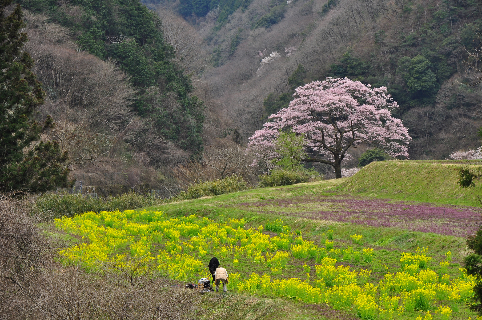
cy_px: 160
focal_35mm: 138
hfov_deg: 14.9
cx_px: 241
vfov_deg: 9.9
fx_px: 1845
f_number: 8
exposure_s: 1/30
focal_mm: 92
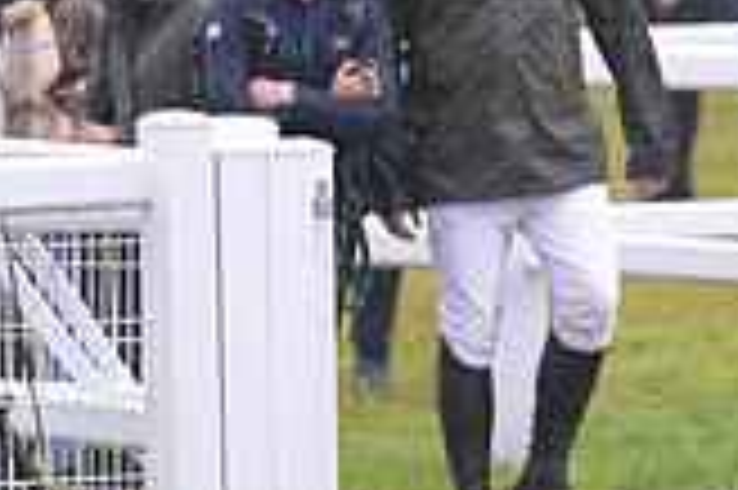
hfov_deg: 2.9
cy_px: 61
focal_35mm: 707
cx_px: 1282
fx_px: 14479
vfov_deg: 1.9
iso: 1600
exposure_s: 1/1250
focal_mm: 200
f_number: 4.5
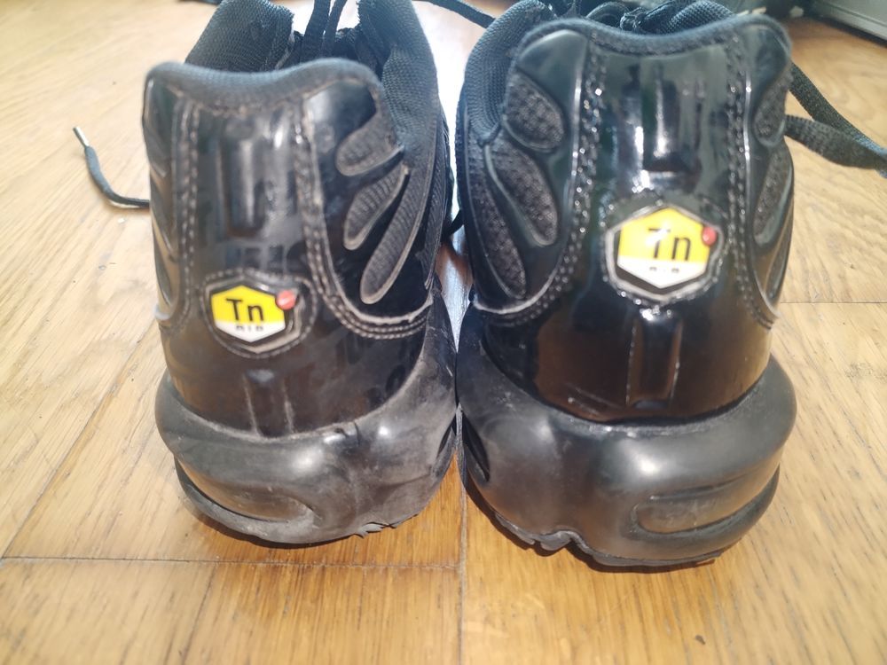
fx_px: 666
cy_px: 332
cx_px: 444
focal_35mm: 26
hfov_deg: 67.3
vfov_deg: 53.1
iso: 1078
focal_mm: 4.75
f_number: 1.8
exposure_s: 1/24
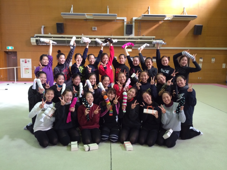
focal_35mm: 30
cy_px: 85
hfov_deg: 60.0
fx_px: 197
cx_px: 114
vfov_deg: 46.8
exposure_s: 1/33
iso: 100
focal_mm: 4.12
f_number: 2.2
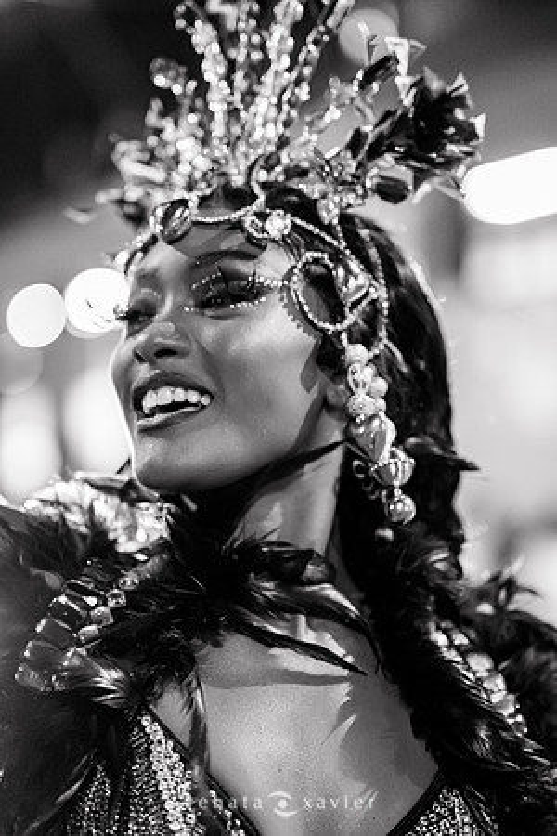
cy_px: 418
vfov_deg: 27.0
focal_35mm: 75
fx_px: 1740
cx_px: 278
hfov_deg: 18.2
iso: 2000
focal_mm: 50
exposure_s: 1/320
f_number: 1.2
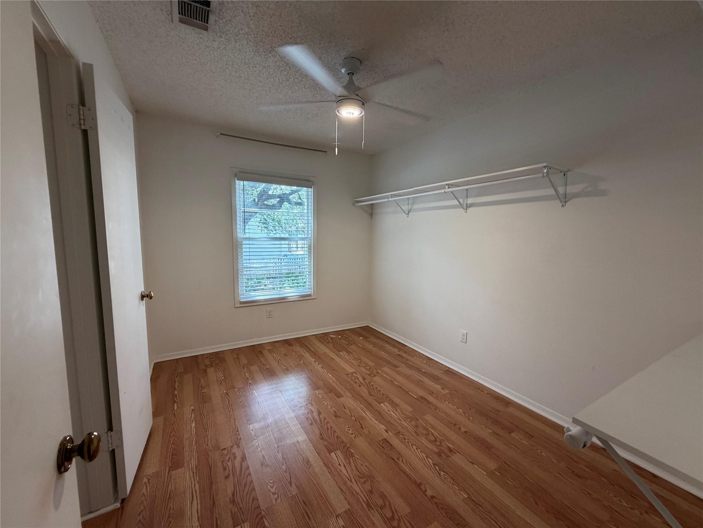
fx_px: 284
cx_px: 352
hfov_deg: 102.1
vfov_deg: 85.7
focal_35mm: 14
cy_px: 264
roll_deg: -0.6
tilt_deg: -6.8
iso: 200
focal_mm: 2.22
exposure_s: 1/120
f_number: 2.2
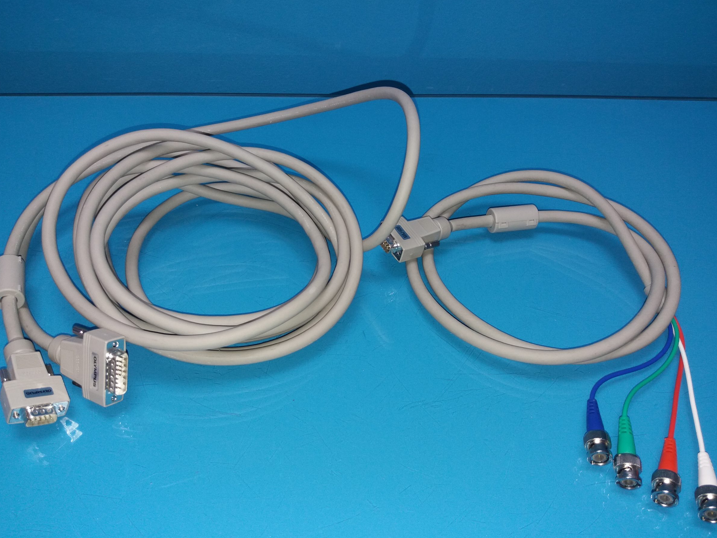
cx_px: 347
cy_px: 273
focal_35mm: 30
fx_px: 621
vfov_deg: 46.8
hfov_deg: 59.9
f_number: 1.9
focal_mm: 3.7
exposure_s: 1/44
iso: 64
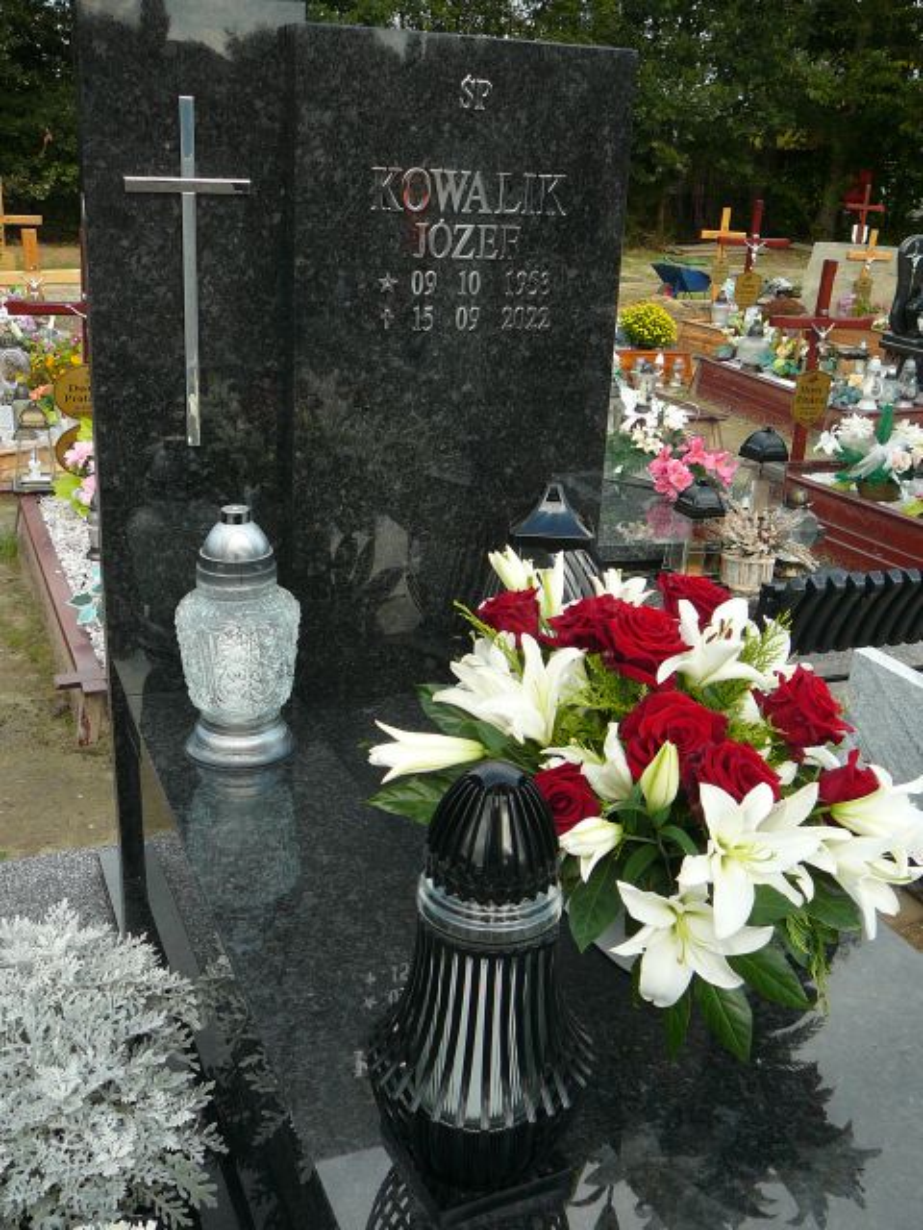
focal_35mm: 35
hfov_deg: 40.7
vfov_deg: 52.6
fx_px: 1244
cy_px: 615
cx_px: 462
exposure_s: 1/400
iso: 80
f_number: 2.8
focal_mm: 5.2
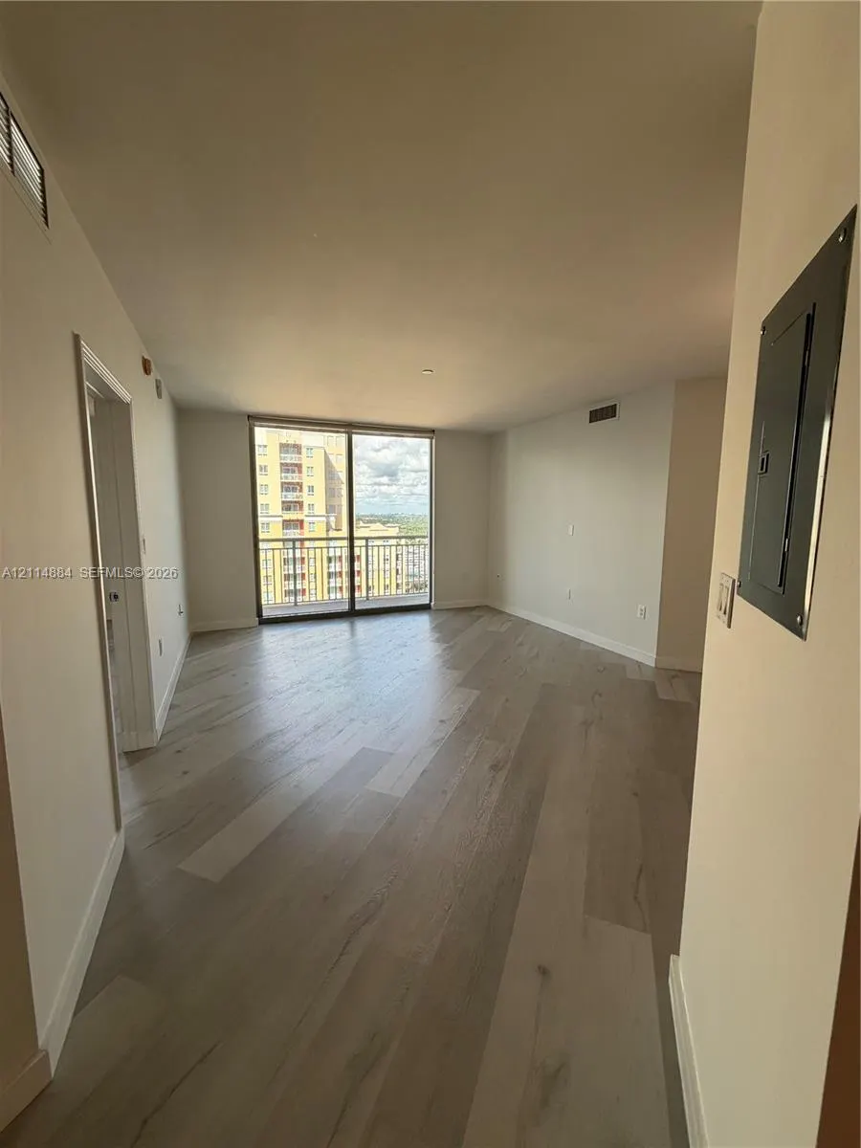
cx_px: 430
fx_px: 464
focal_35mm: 14
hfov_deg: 85.7
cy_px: 574
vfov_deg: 102.1
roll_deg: -0.5
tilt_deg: -6.8
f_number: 2.2
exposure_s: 1/172
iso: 50
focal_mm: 2.22
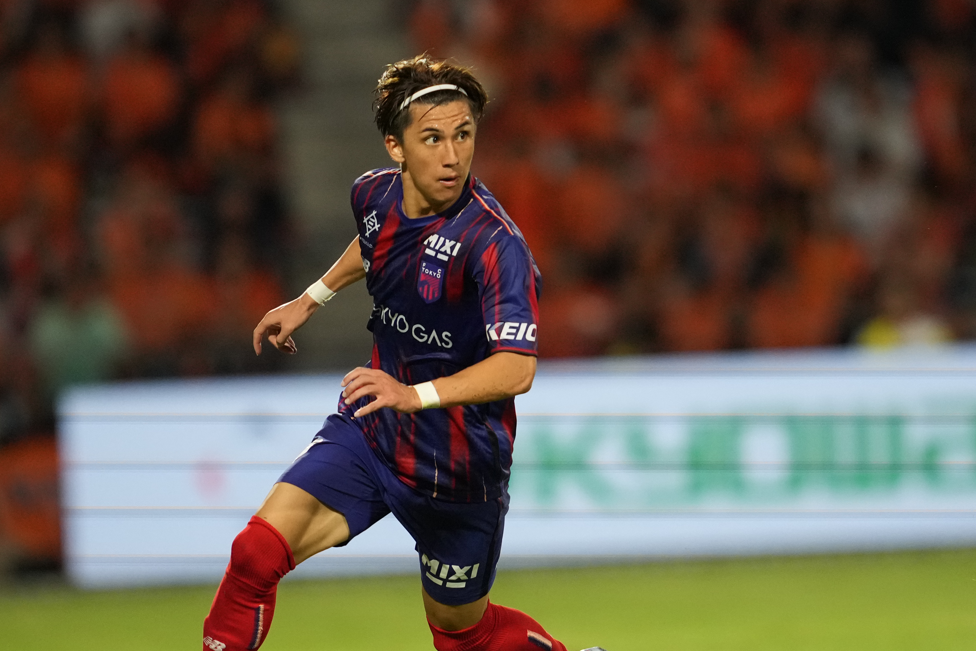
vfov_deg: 1.6
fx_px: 23422
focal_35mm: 864
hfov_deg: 2.4
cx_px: 659
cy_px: 331
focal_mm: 400
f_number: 2.8
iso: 3200
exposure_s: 1/2000
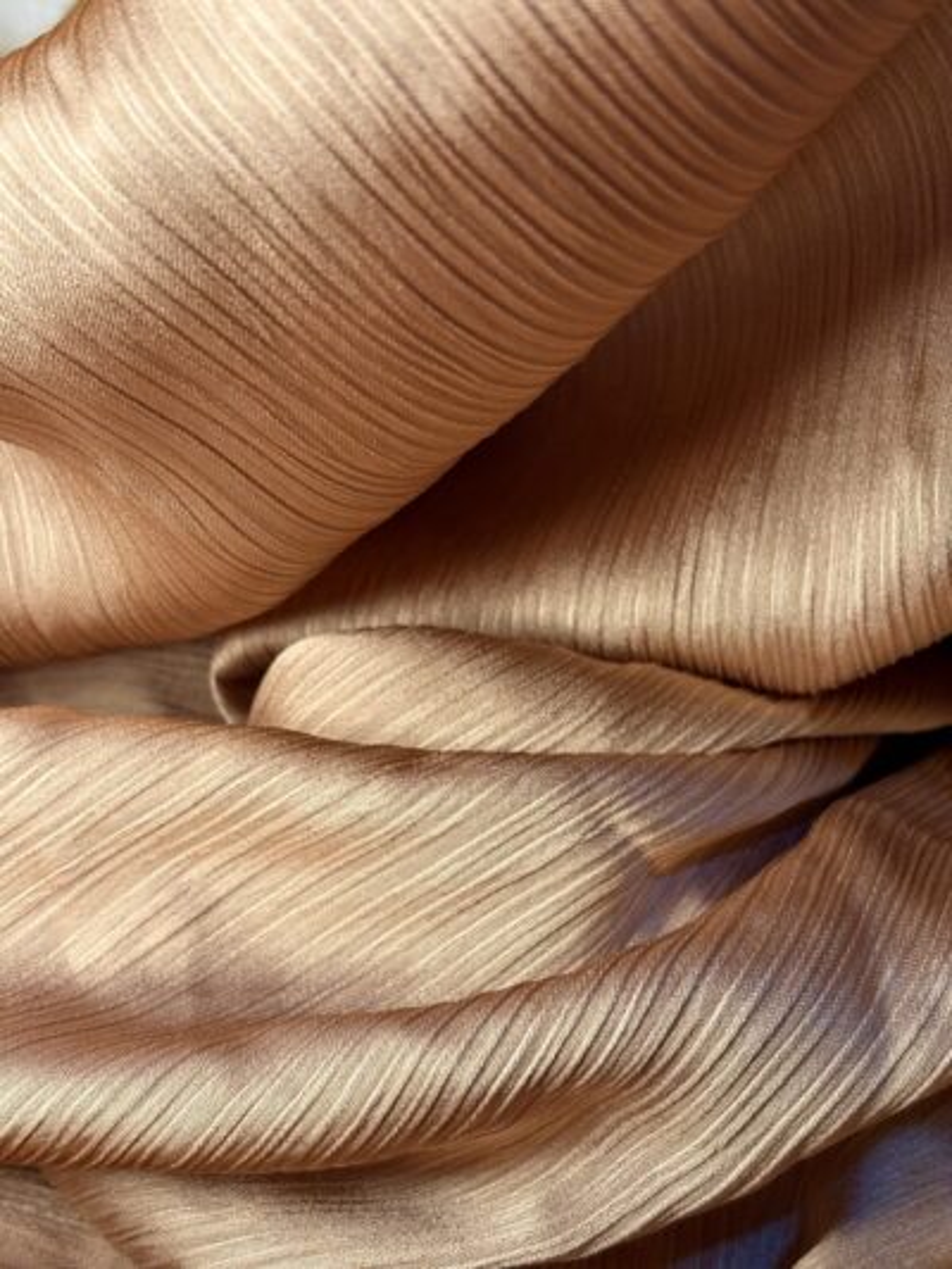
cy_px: 634
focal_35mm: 52
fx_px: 1906
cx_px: 476
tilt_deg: -68.8
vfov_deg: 36.8
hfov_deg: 28.0
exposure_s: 1/58
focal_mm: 5.96
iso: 80
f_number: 1.6
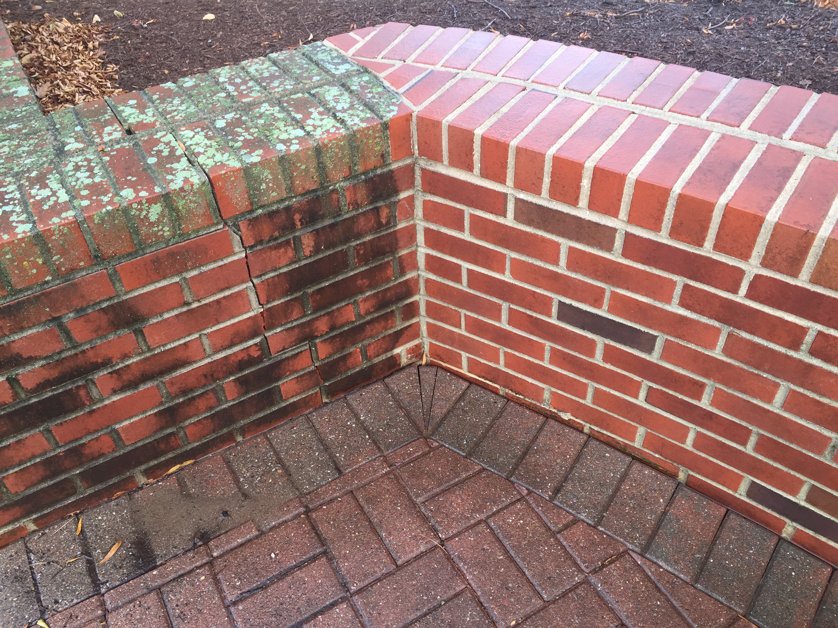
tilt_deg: -42.7
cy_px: 314
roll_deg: +5.4
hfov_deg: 61.7
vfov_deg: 48.2
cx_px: 419
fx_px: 702
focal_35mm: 29
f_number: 2.2
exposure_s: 1/120
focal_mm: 4.15
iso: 40
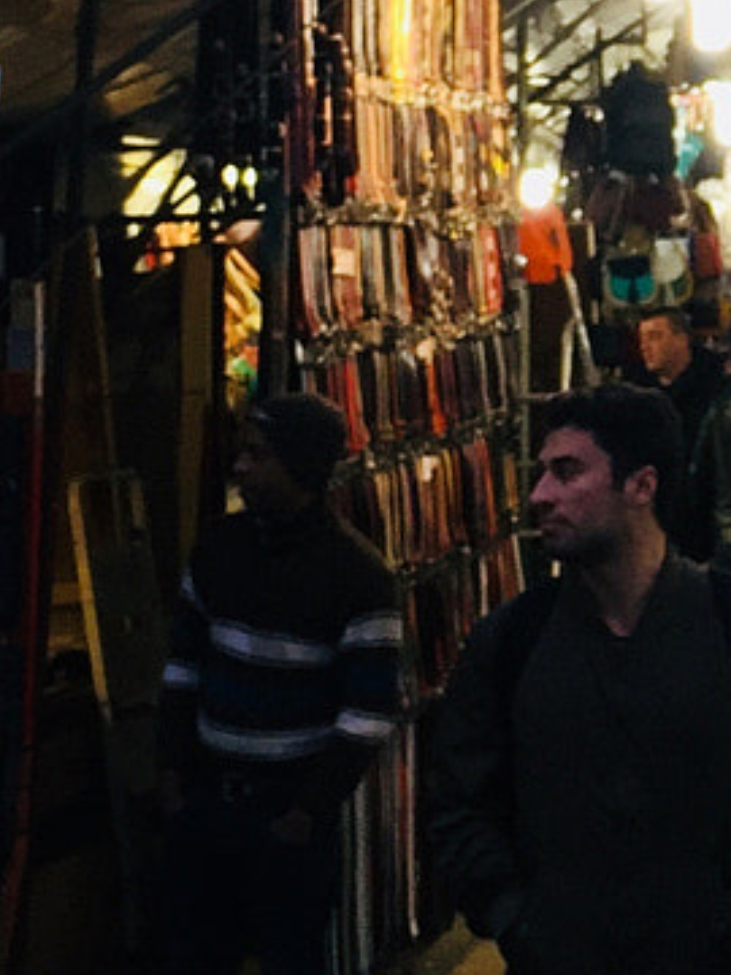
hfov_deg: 11.1
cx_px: 1083
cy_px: 95
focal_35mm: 129
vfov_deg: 15.1
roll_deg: +0.5
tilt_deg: +2.2
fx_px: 3632
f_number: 2.2
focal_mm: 4.15
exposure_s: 1/50
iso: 40
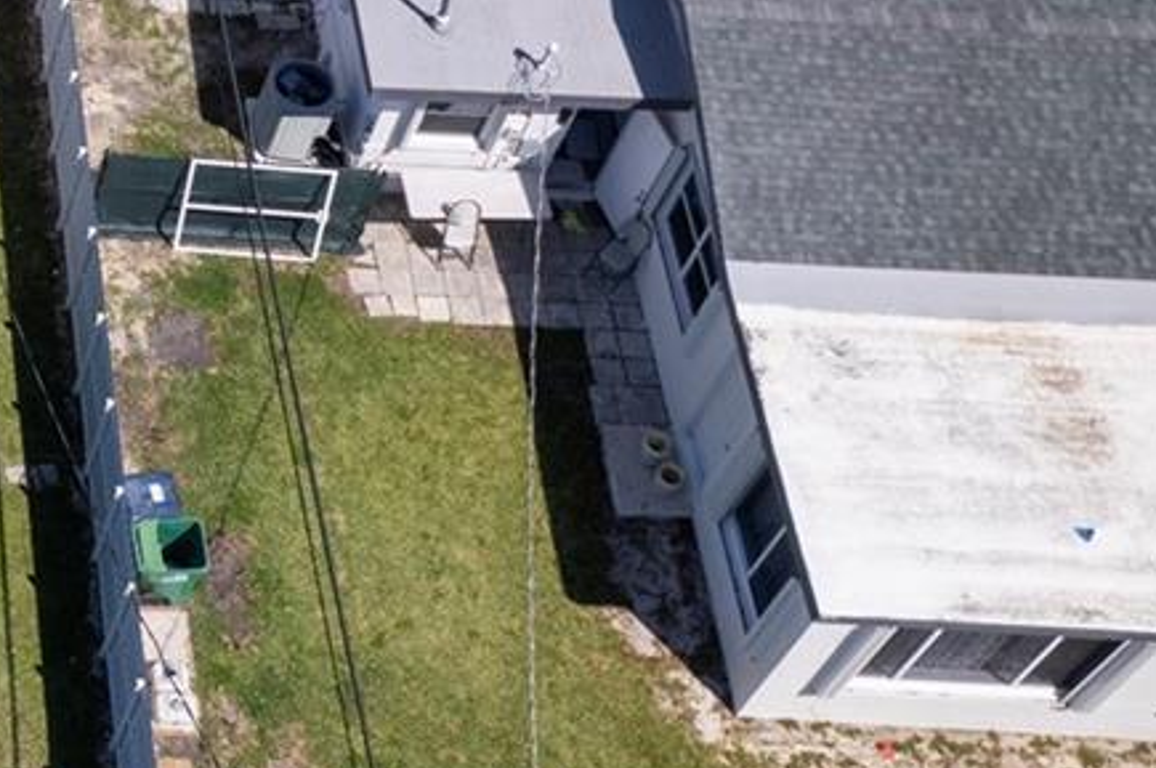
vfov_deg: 16.6
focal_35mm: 81
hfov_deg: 21.2
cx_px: -571
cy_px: 52
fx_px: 2598
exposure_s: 1/90
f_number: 2.8
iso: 100
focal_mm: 8.38
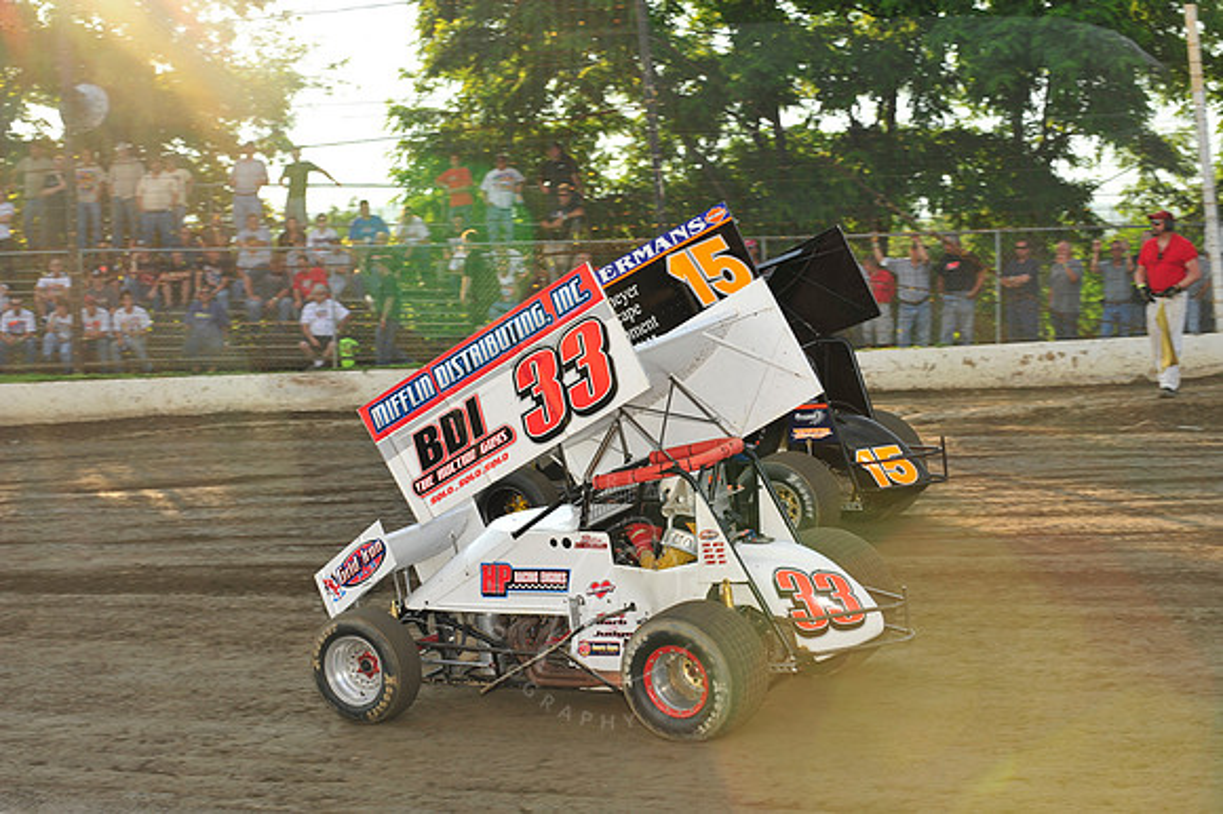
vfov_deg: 15.9
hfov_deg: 23.7
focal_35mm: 86
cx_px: 612
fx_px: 2920
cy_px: 407
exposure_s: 1/250
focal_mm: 86
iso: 400
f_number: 9
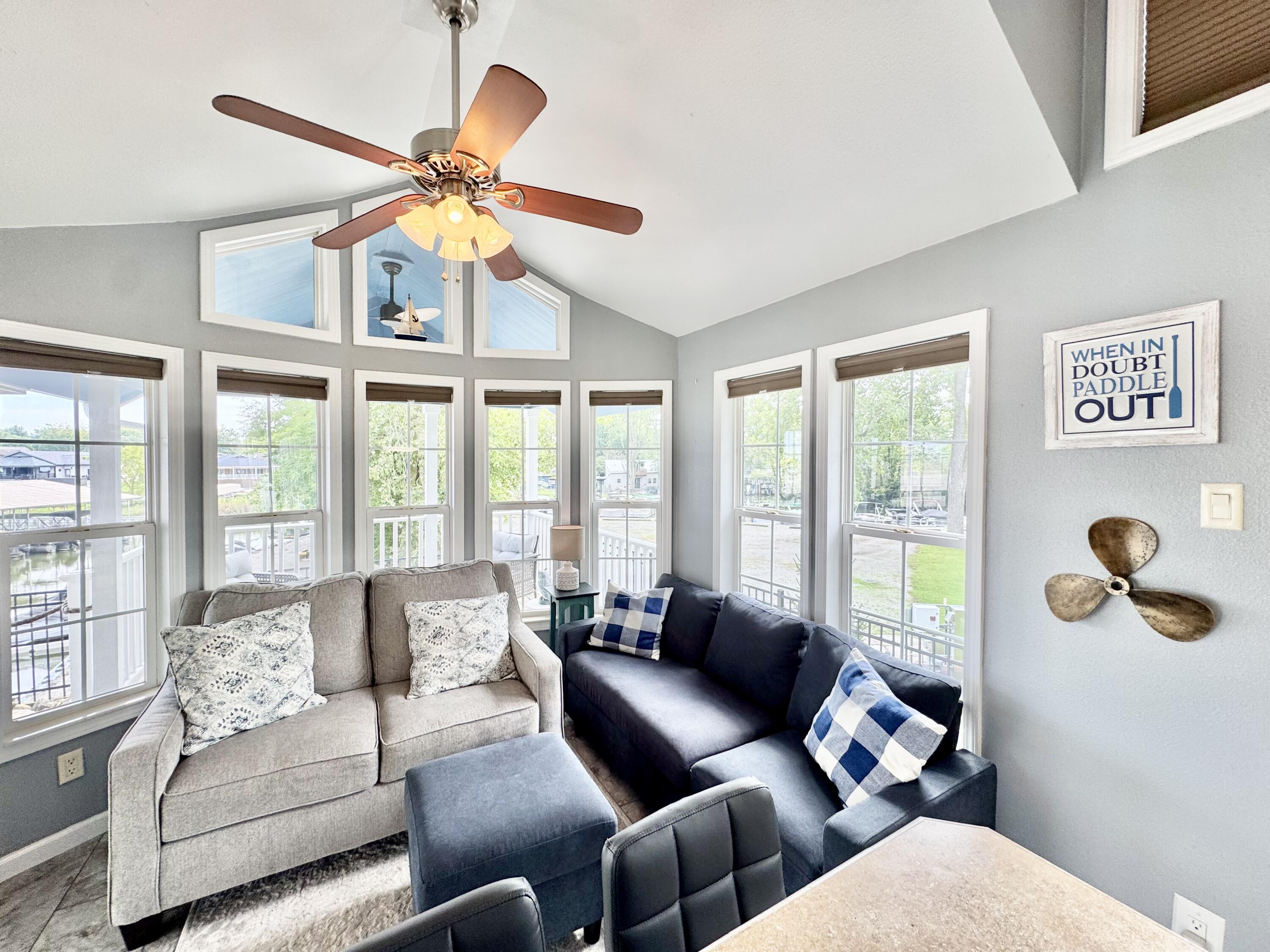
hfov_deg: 102.1
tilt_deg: -1.8
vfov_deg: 85.7
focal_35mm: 14
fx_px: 514
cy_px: 476
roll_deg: -0.4
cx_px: 635
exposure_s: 1/120
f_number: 2.2
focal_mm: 2.22
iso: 40
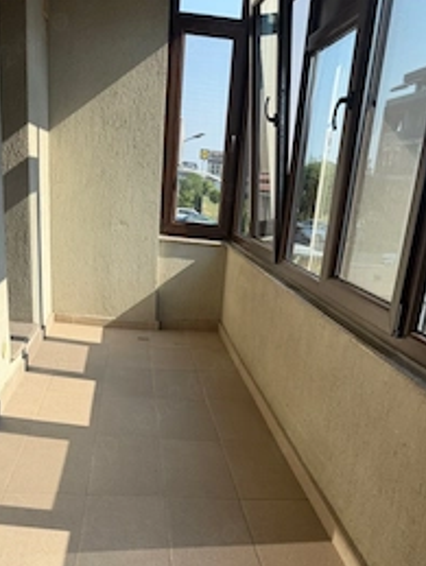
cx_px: 212
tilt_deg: -21.2
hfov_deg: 38.8
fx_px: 606
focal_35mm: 37
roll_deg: -5.6
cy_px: 431
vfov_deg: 48.0
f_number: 1.78
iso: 80
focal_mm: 6.76
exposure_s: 1/1553
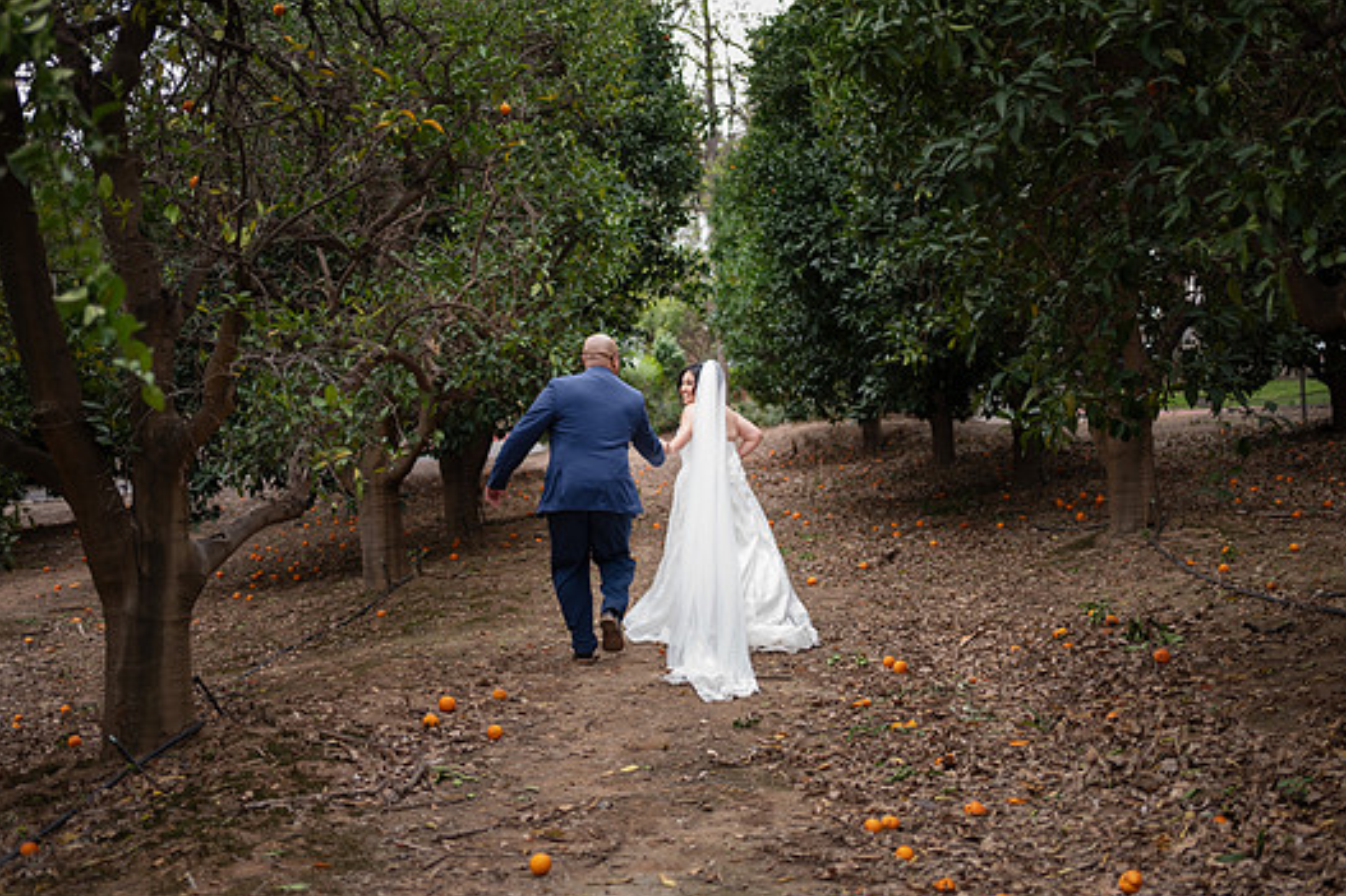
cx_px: 715
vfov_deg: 30.5
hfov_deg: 44.5
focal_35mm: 44
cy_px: 424
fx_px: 1645
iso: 100
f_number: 2
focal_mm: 40
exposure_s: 1/80
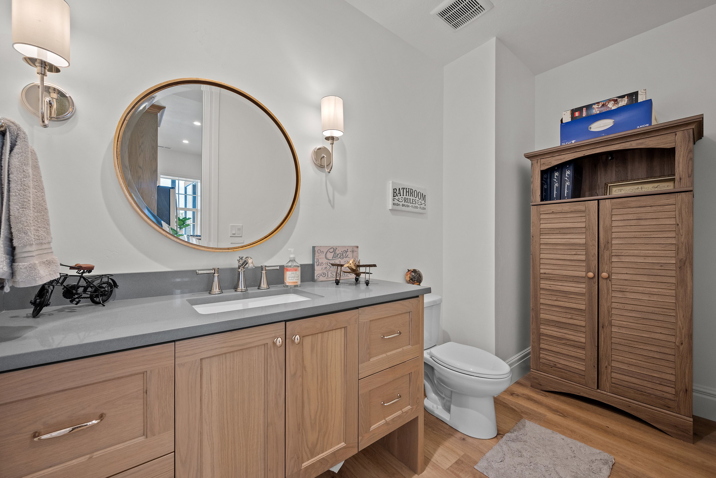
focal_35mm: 14
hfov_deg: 104.2
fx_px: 279
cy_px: 239
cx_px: 358
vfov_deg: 81.3
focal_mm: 14
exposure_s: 1/1.25
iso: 500
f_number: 8
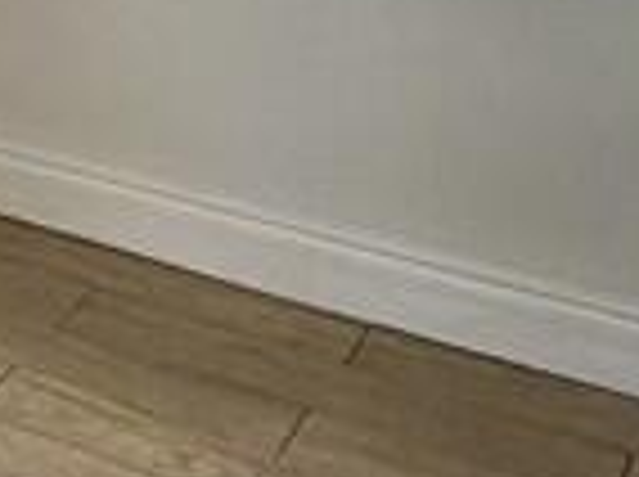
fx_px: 1861
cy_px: -500
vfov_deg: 12.7
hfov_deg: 14.3
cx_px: -819
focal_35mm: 101
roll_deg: +0.9
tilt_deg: -1.2
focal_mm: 2.22
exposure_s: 1/121
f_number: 2.2
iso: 200
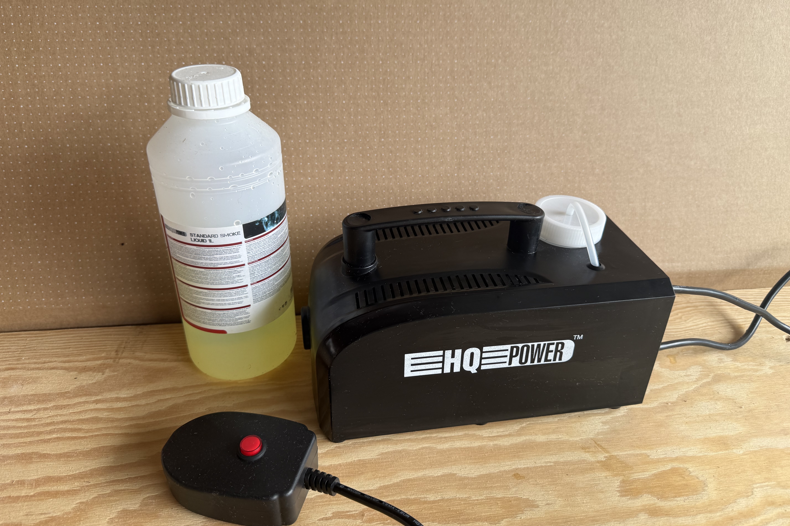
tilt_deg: -29.7
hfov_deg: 71.5
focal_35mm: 25
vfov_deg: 51.2
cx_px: 395
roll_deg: -1.1
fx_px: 549
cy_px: 239
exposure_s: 1/121
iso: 64
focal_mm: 6.76
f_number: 1.78
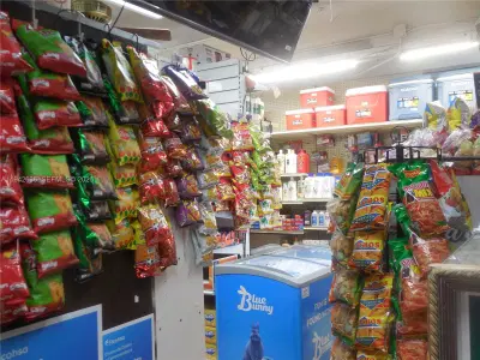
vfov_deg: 41.8
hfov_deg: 54.0
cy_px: 180
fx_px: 471
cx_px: 240
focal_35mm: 34
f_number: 3.4
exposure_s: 1/30
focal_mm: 6.1
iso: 200
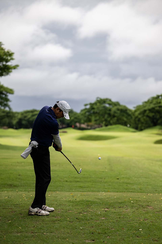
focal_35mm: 98
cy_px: 122
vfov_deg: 20.8
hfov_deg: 14.0
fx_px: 661
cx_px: 81
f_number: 2.8
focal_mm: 98
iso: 400
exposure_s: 1/2500
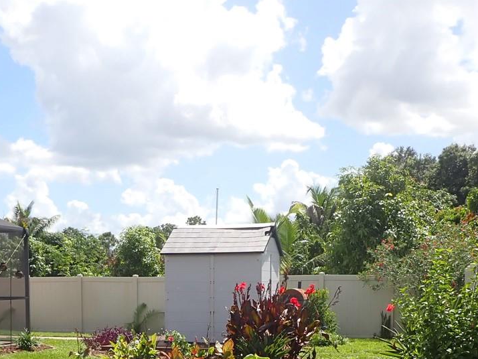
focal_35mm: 56
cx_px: 153
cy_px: 333
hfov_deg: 34.0
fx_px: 774
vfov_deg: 25.2
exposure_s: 1/160
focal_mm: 4.5
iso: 100
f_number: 8
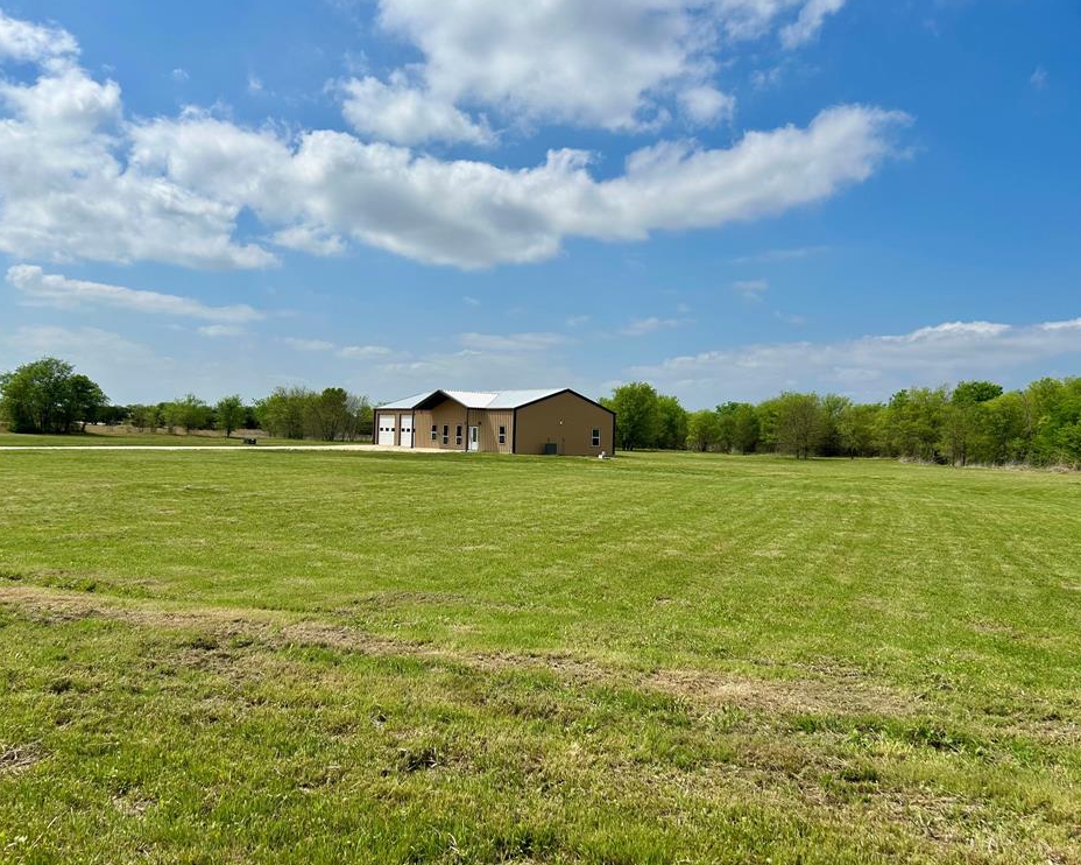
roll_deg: -2.7
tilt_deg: -1.3
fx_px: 896
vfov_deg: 51.5
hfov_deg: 62.2
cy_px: 426
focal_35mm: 28
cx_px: 565
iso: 50
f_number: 1.5
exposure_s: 1/9434
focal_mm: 5.7
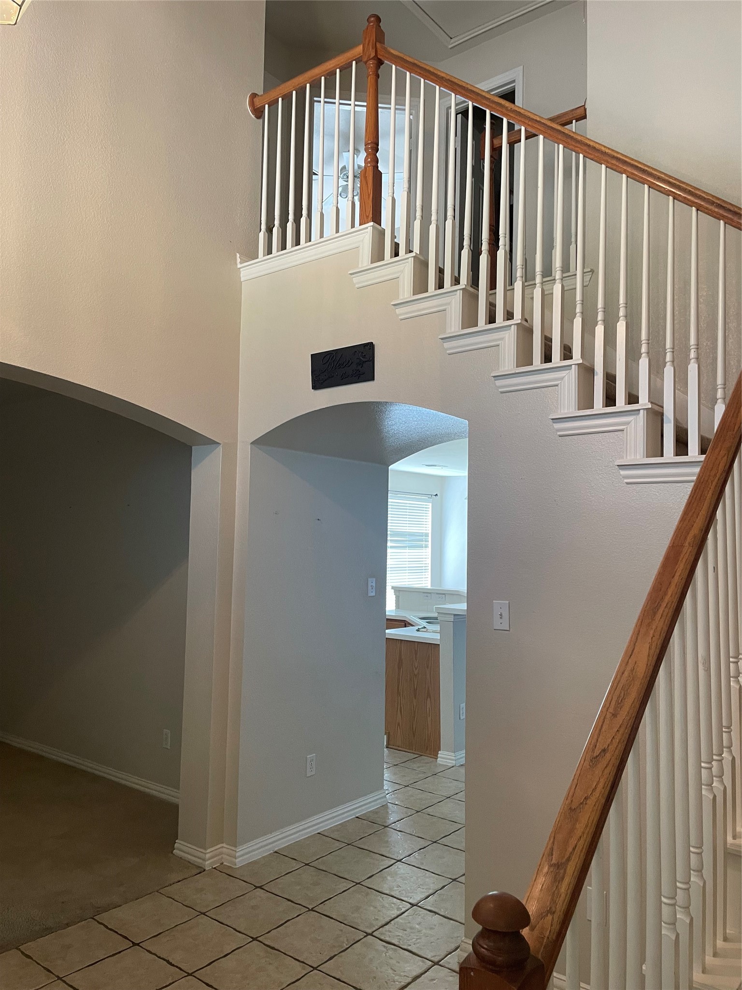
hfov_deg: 53.1
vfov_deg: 67.3
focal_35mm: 26
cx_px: 371
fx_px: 743
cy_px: 495
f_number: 1.6
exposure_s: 1/60
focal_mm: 4.2
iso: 125
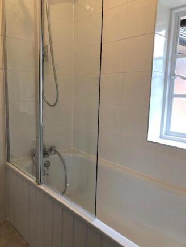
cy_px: 124
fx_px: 201
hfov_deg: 49.8
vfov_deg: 63.4
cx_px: 93
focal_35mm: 28
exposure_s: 1/33
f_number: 1.8
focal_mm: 3.99
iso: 40
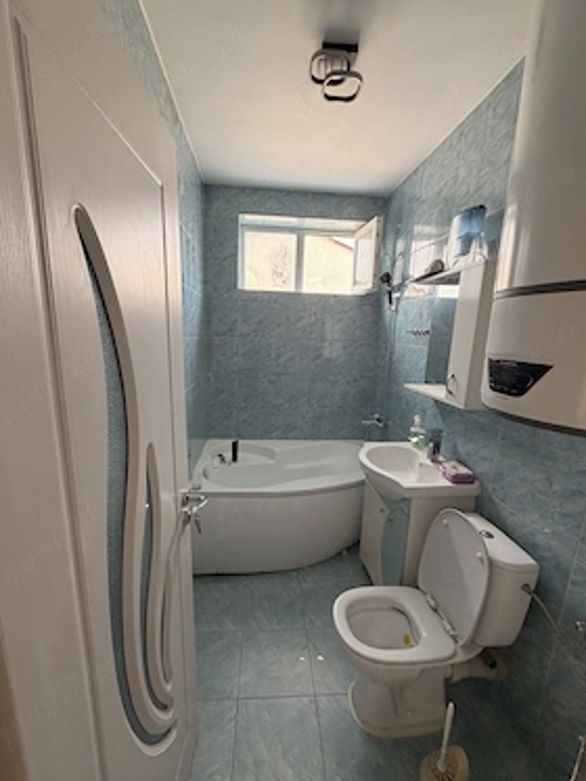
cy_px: 408
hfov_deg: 81.8
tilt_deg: -11.9
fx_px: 338
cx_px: 287
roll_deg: -1.4
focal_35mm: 15
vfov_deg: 98.1
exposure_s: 1/121
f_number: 2.2
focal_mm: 2.22
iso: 200
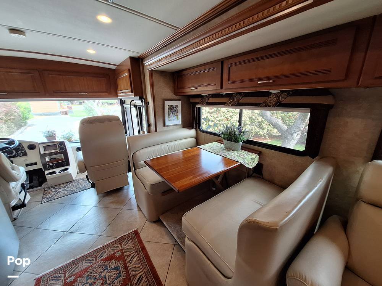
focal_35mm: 13
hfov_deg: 106.2
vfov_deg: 89.9
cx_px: 191
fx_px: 143
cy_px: 143
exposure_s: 1/40
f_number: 2.2
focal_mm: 1.74
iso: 80
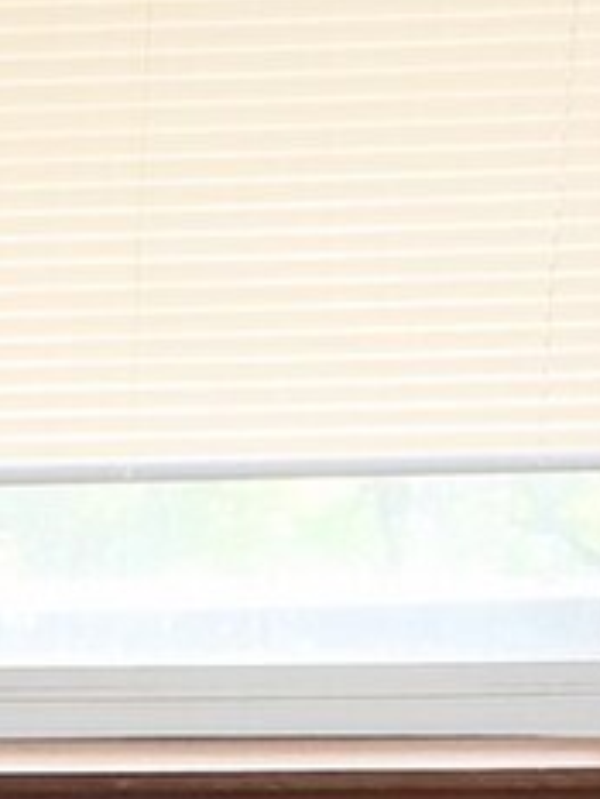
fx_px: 4133
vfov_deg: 10.3
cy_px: 1526
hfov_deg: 7.9
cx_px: -655
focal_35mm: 179
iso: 25
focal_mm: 4.15
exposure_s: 1/40
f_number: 2.2
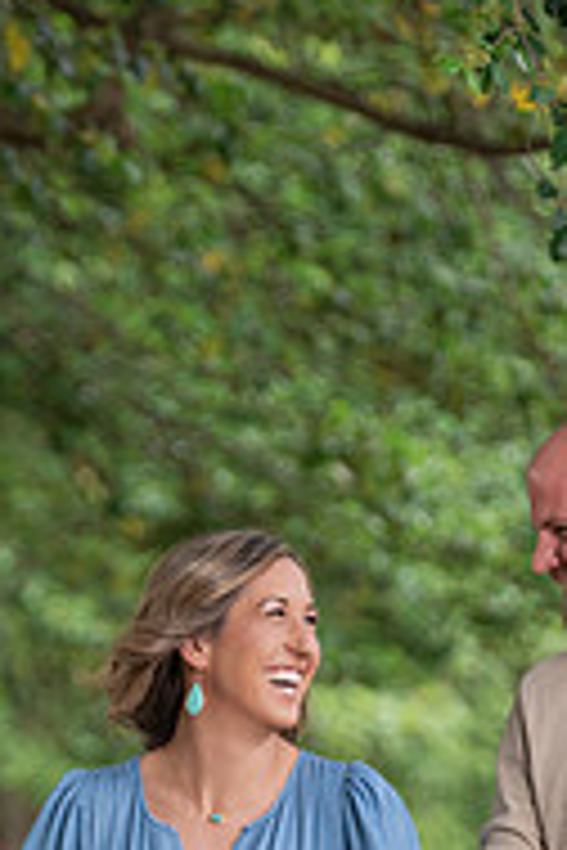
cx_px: 454
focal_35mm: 405
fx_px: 9567
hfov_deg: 3.4
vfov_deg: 5.1
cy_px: 980
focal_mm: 170
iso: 800
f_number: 4
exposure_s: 1/200
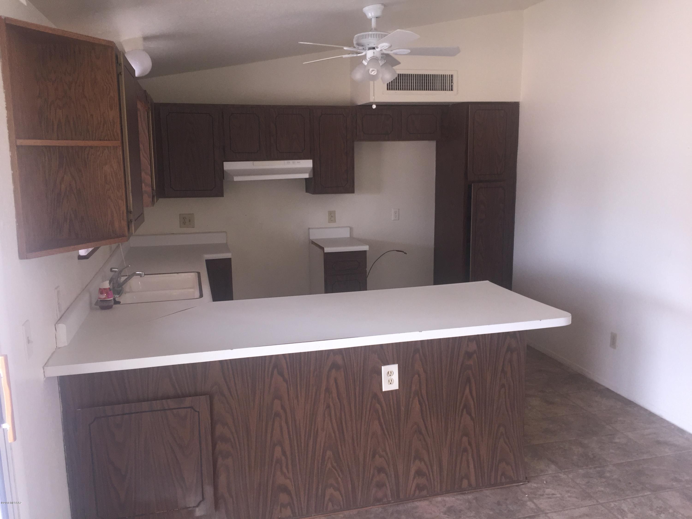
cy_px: 260
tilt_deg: -10.4
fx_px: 580
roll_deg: -0.5
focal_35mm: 29
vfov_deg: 48.2
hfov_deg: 61.7
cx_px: 346
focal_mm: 4.15
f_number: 2.2
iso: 50
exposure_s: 1/30
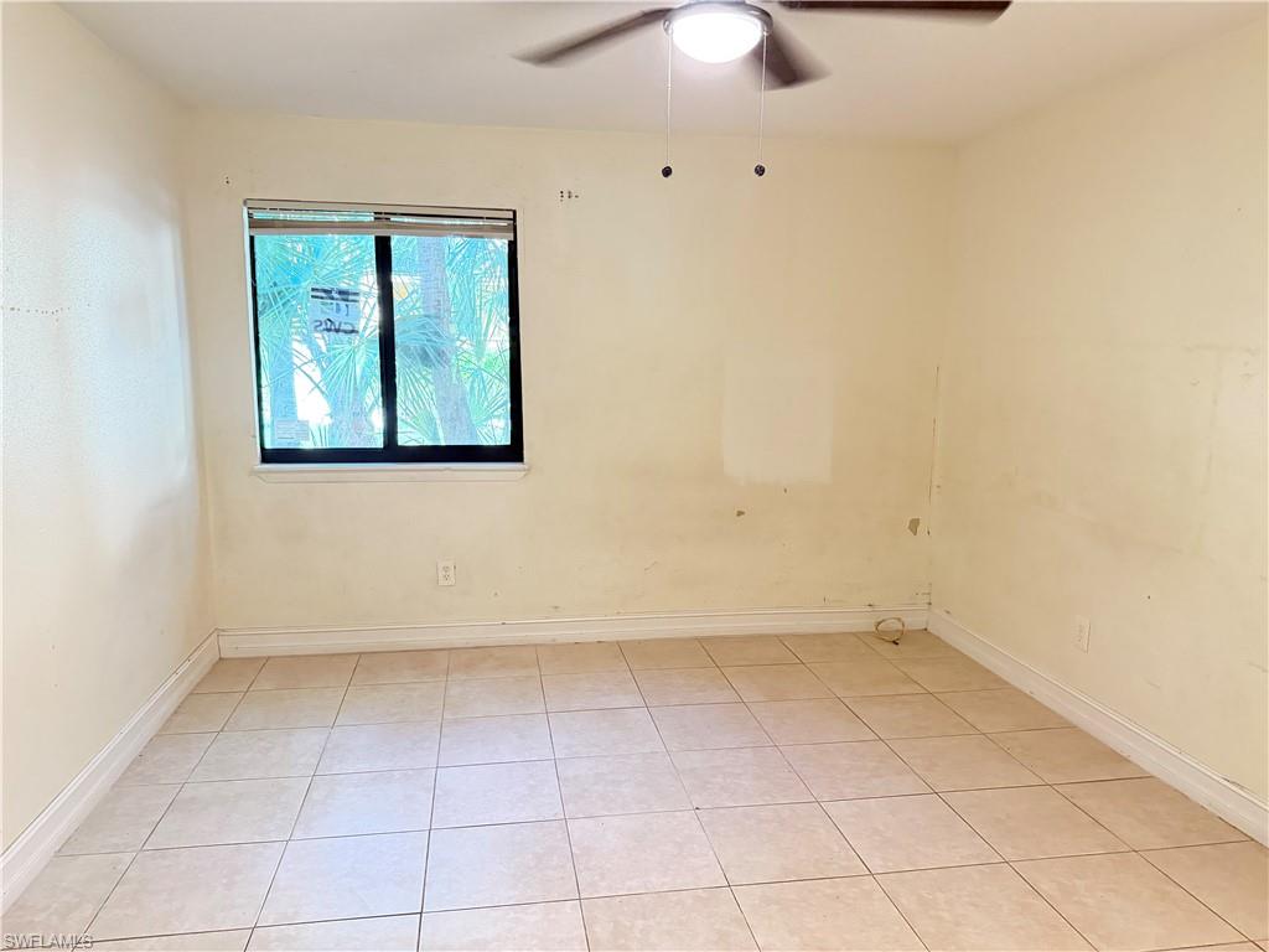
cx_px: 634
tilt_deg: -7.9
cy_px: 476
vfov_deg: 56.8
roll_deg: -1.2
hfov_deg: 71.6
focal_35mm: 24
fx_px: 880
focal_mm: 6.76
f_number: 1.78
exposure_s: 1/60
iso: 800
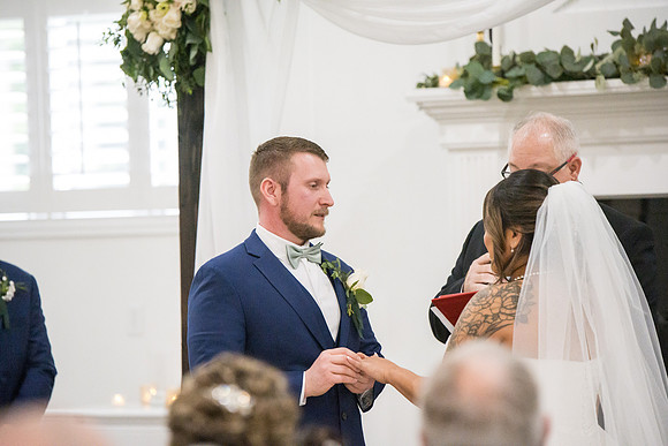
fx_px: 3712
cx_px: 334
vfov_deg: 6.9
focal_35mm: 200
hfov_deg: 10.3
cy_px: 223
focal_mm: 200
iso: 12800
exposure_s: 1/320
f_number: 3.5
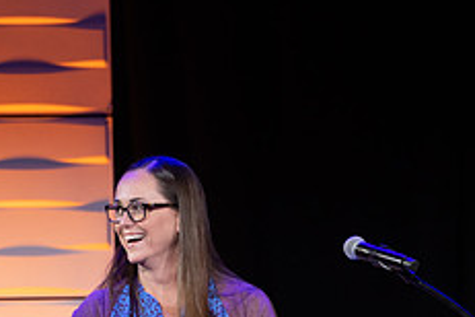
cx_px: 224
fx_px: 7784
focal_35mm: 590
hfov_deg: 3.5
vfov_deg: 2.3
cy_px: 257
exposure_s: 1/250
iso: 400
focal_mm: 200
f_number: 3.2
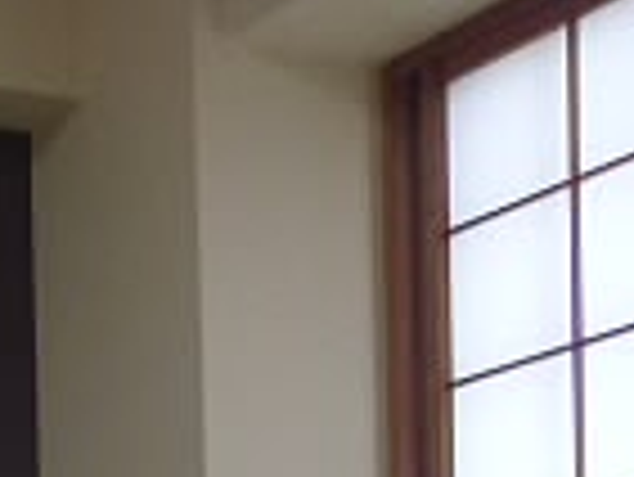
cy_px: 961
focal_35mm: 119
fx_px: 2181
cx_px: -193
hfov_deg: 15.7
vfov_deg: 11.3
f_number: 3.3
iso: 400
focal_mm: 4.3
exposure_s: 1/50
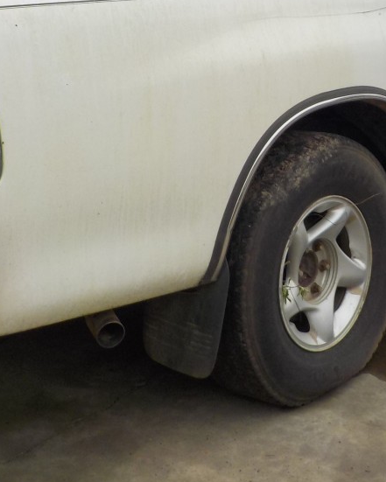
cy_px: 94
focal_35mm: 68
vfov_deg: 27.3
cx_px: 233
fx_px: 971
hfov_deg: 22.5
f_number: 3.3
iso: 125
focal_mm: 4.1
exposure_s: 1/400
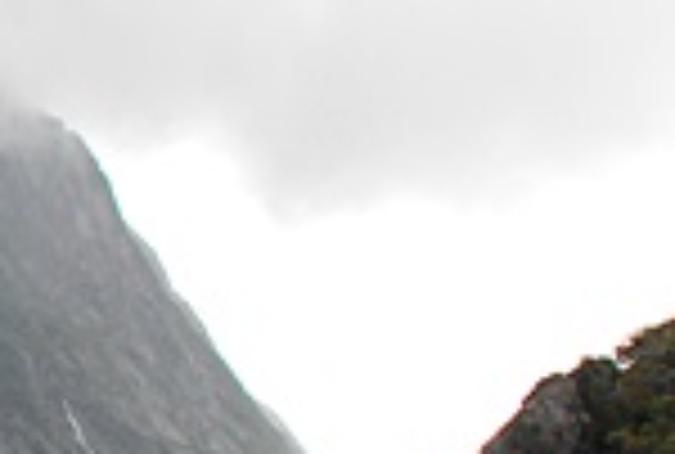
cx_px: -814
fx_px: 3009
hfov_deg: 11.2
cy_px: 485
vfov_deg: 8.6
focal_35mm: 160
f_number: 6.3
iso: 400
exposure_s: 1/200
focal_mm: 20
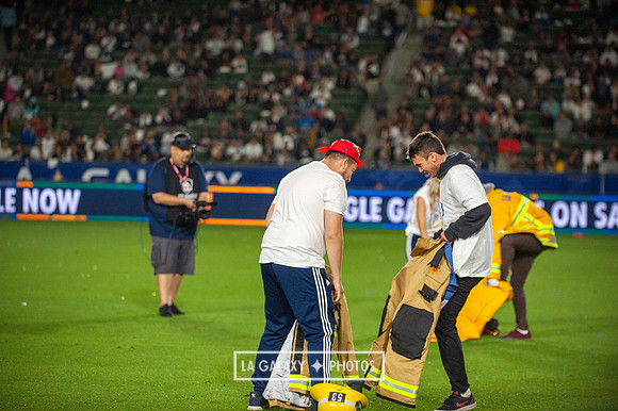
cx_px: 309
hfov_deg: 15.8
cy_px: 206
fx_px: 2230
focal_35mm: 130
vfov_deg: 10.5
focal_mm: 130
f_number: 2.8
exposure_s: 1/2500
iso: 3200
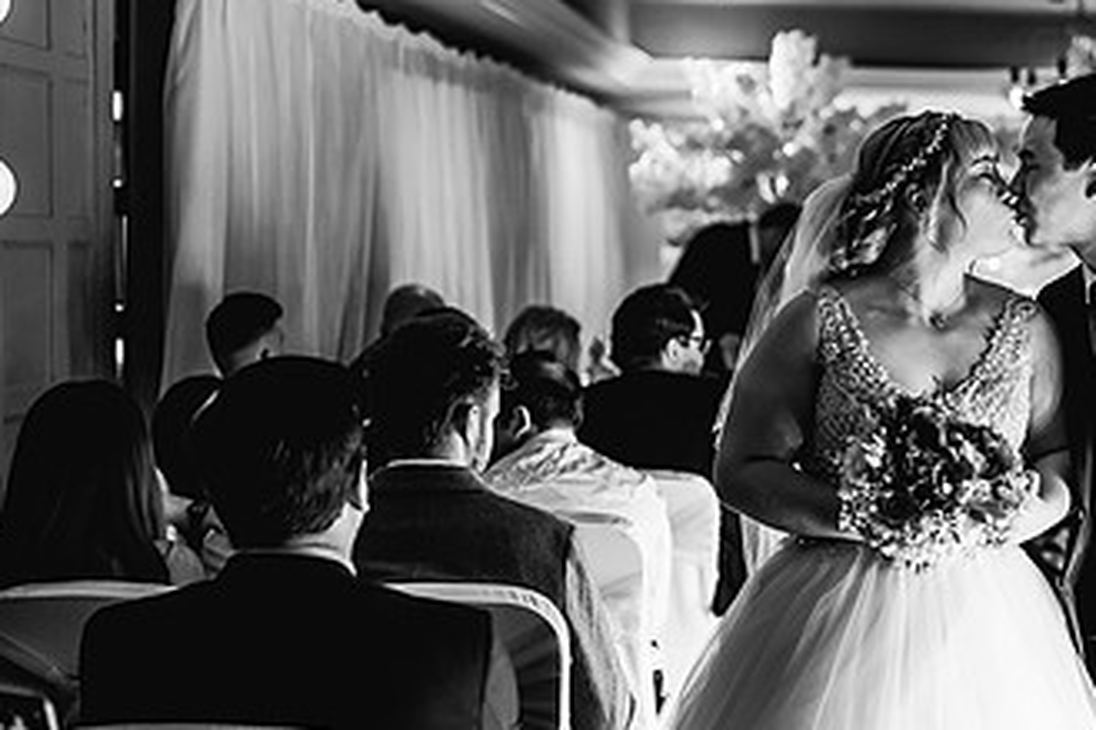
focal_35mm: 65
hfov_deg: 29.8
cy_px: 282
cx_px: 956
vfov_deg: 20.9
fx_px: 1978
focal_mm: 35
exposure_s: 1/250
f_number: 1.4
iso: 640
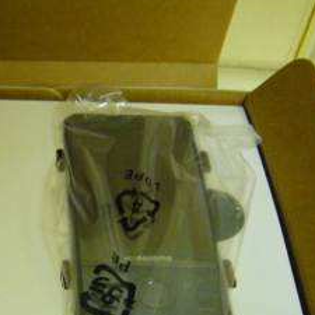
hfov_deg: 25.4
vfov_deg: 25.7
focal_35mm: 66
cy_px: 241
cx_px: 42
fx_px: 679
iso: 200
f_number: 2.8
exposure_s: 1/10
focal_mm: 5.8
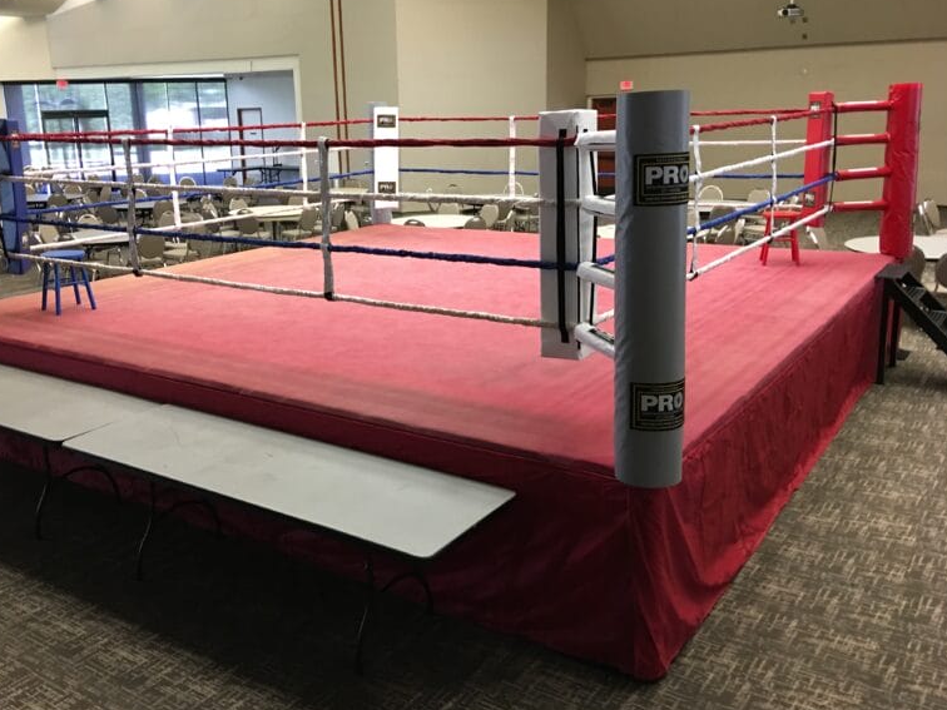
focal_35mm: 33
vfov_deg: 42.9
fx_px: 903
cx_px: 421
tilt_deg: -13.7
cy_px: 325
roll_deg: +1.1
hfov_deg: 55.2
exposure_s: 1/8
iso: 80
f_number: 2.2
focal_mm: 4.15
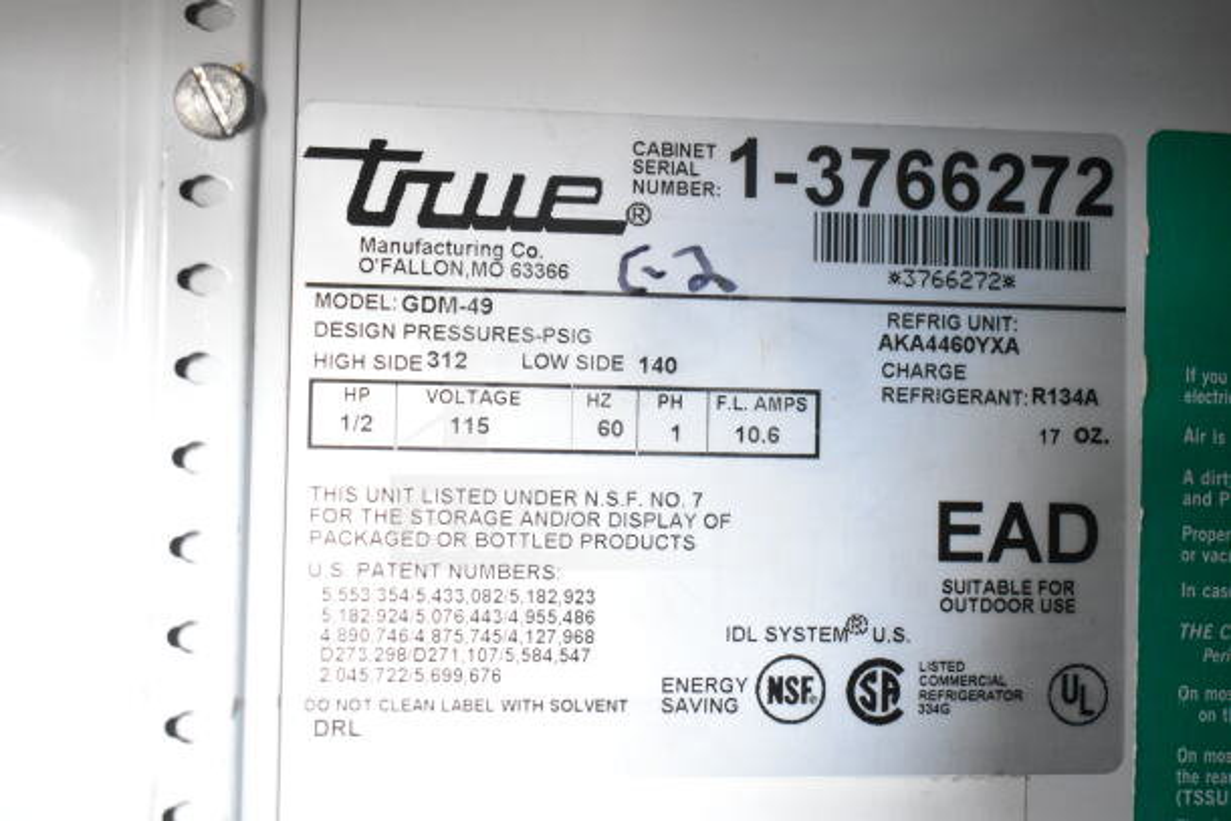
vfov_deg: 26.5
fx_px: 1744
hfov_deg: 38.9
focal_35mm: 51
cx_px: 616
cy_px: 410
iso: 4500
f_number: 4.5
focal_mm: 34
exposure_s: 1/50
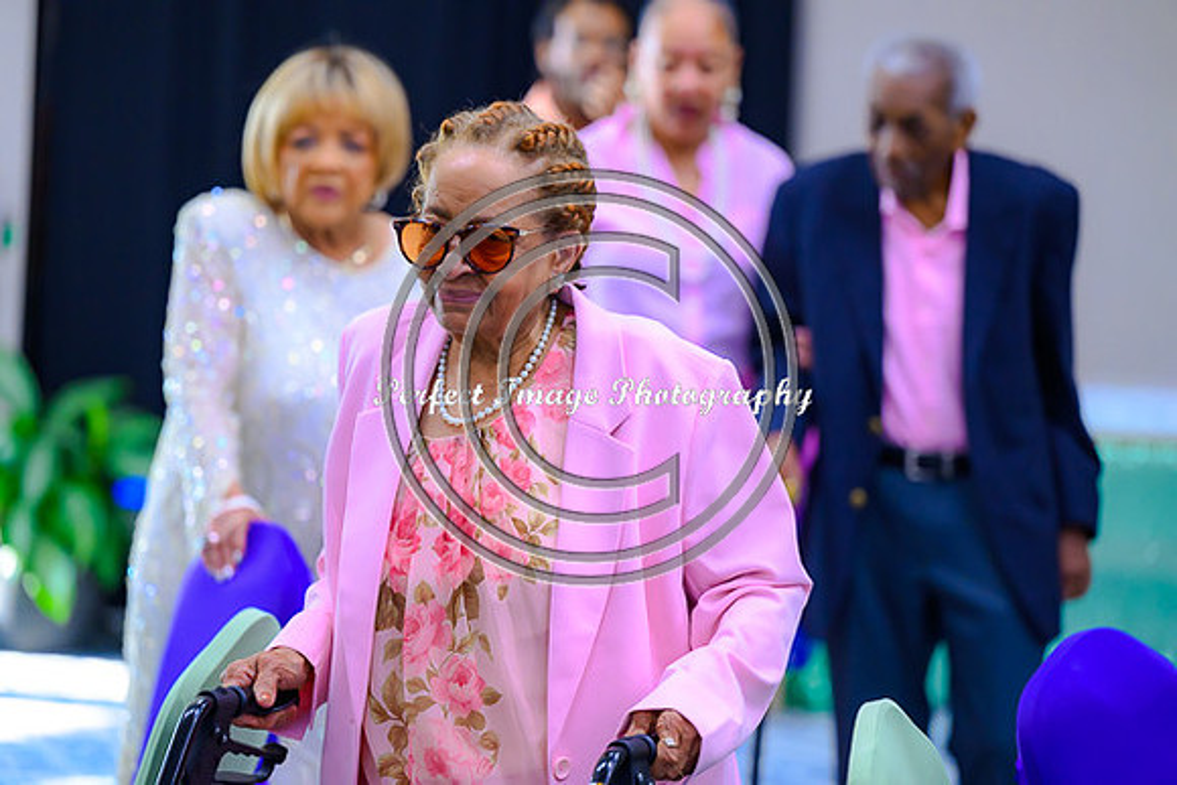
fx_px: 4088
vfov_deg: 11.0
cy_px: 392
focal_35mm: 125
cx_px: 588
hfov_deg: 16.4
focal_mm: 125
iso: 1800
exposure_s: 1/125
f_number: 2.8
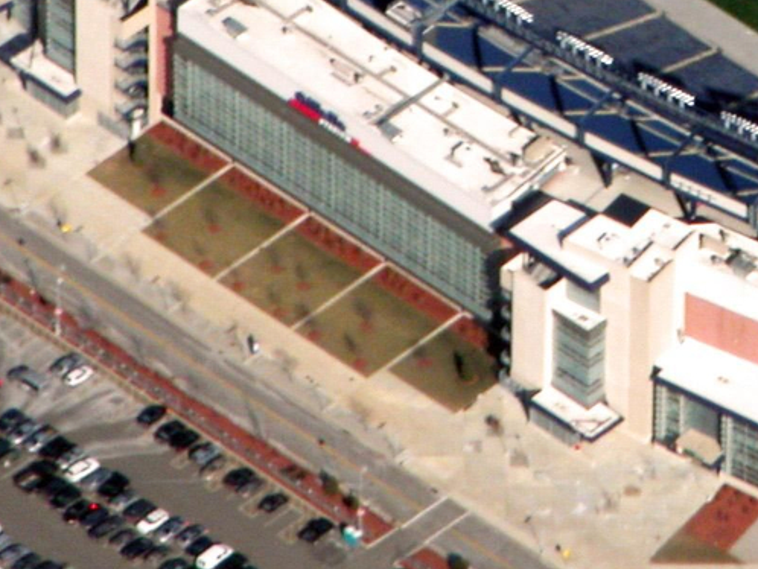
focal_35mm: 899
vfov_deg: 1.7
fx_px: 19695
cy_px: -297
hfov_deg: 2.2
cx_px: 889
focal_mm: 71.2
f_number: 5.9
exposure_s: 1/571
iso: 100
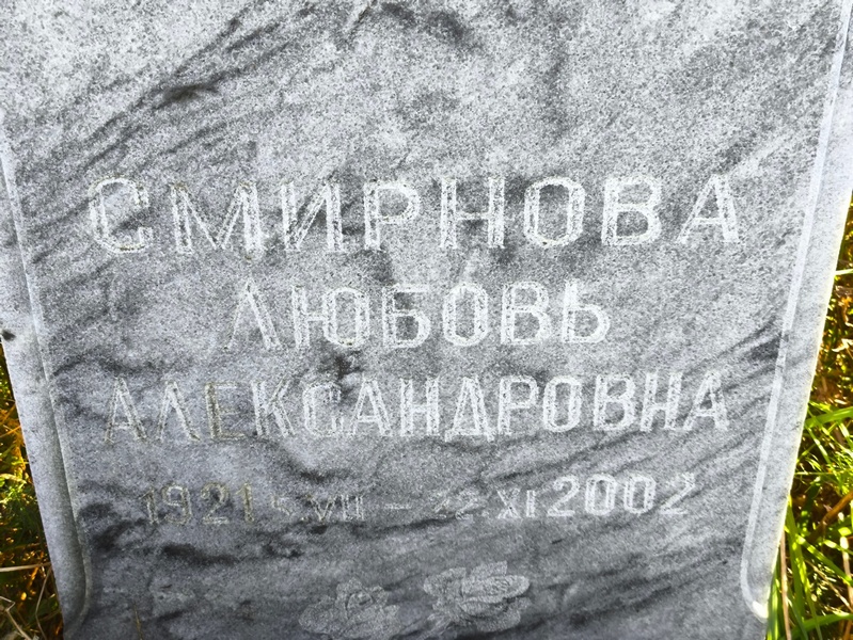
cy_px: 320
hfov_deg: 38.2
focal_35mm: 50
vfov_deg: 29.1
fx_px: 1233
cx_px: 426
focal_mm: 4.71
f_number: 1.7
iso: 100
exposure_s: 1/120
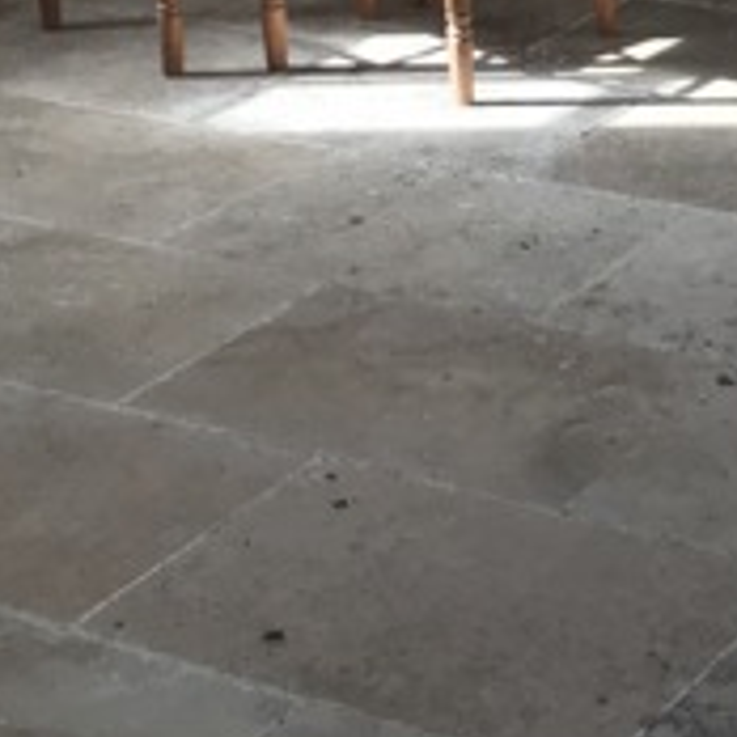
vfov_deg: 14.3
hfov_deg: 14.9
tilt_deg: -7.0
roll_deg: +1.5
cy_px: -377
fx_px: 2746
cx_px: 796
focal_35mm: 114
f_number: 1.8
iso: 20
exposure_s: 1/90
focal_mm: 3.99
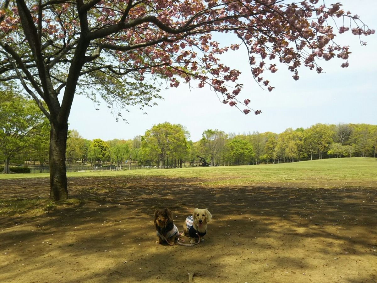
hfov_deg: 60.0
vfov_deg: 46.8
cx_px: 188
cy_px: 142
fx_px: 327
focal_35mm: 30
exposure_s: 1/712
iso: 25
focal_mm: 4
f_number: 2.2
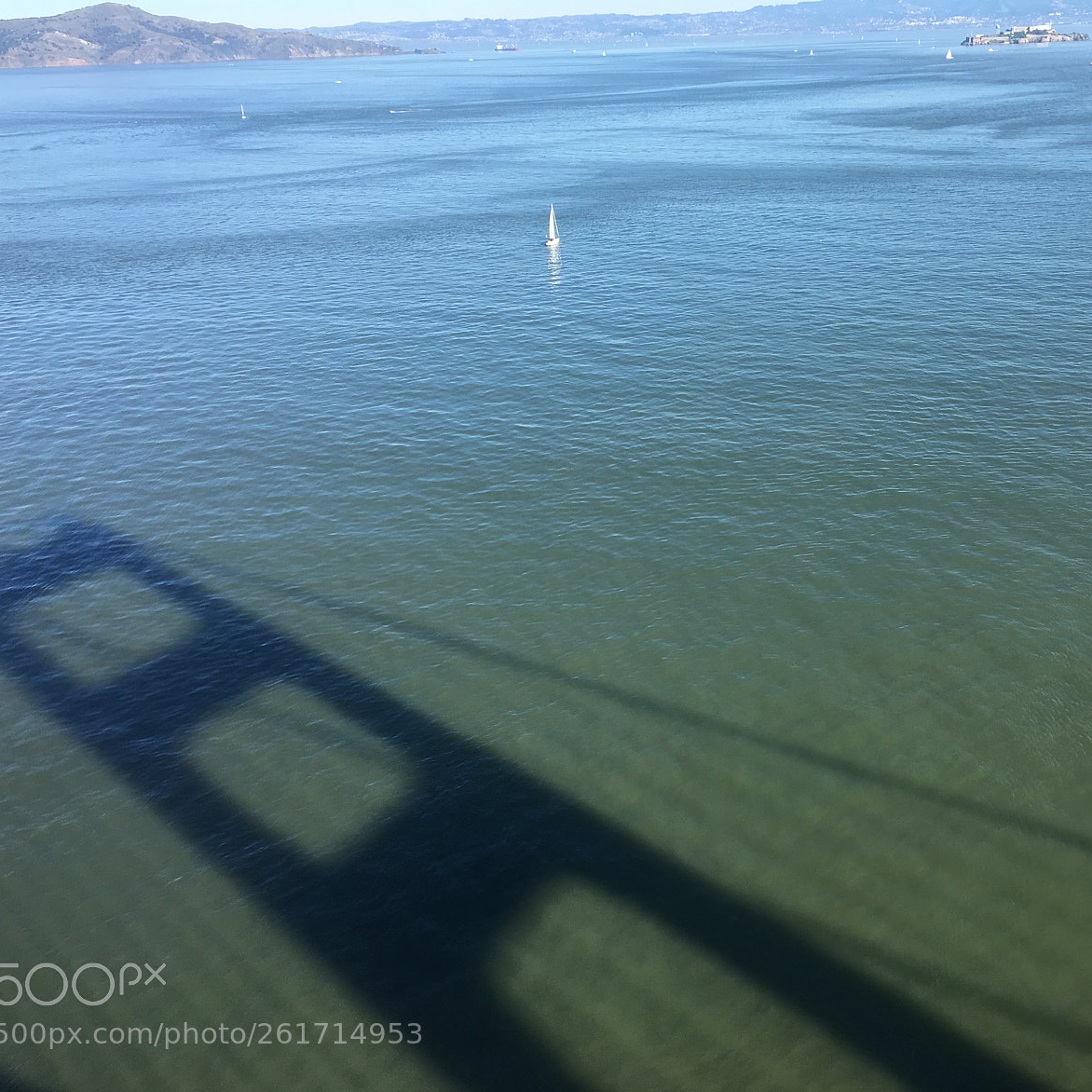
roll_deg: +1.7
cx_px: 680
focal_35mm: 35
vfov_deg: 47.2
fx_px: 1249
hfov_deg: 46.8
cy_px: 548
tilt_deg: -22.5
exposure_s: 1/845
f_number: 2.2
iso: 25
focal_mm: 4.15
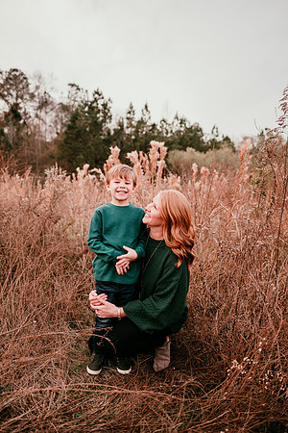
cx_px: 144
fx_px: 288
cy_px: 216
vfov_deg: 73.7
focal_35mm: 24
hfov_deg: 53.1
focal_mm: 24
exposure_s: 1/160
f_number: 2.2
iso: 100
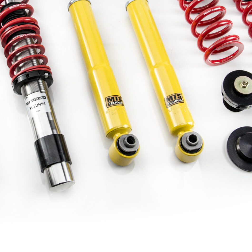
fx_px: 560
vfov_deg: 25.1
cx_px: 95
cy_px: 65
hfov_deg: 25.3
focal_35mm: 68
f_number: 5.6
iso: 320
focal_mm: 22
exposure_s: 1/125
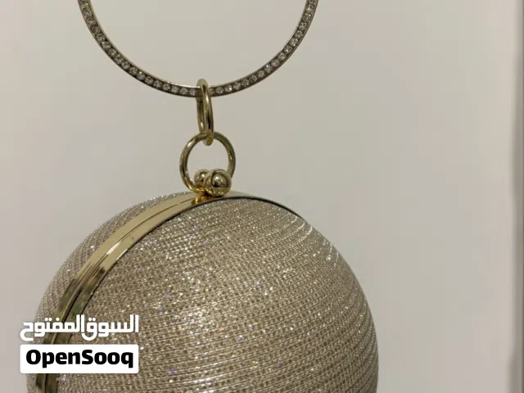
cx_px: 262
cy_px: 196
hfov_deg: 67.3
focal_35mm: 26
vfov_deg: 53.1
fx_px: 394
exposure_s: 1/50
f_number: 1.6
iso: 160
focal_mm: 5.96
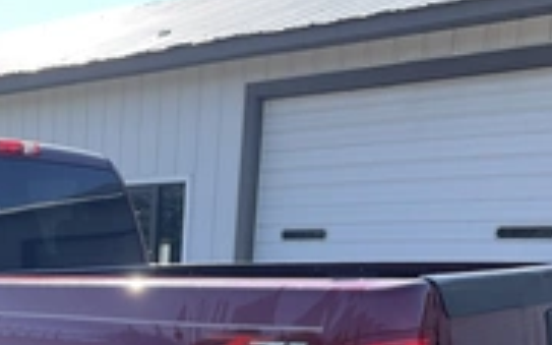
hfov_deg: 29.3
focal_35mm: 68
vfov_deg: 18.1
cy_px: 421
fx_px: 1023
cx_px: 88
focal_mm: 3
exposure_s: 1/409
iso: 25
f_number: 1.8
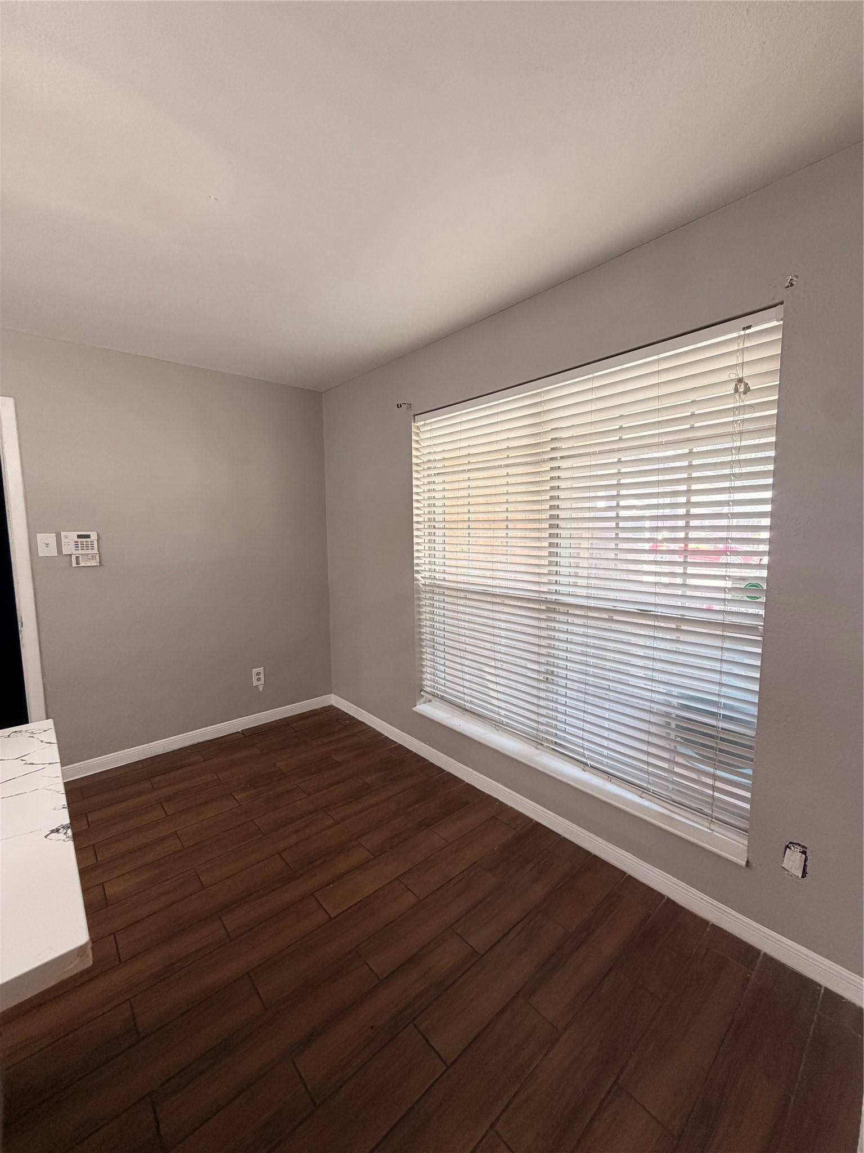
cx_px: 432
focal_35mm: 14
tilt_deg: -5.0
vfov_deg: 102.1
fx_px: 466
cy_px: 576
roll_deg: +1.0
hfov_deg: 85.7
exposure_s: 1/60
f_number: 2.2
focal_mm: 2.22
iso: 200
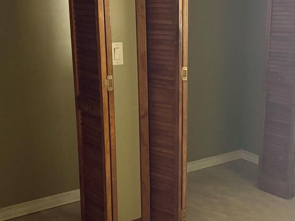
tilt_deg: -18.6
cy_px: 144
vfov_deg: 26.0
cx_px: 204
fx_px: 477
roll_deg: -1.0
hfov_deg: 33.9
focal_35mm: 56
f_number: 1.78
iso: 1000
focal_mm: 6.76
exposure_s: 1/36
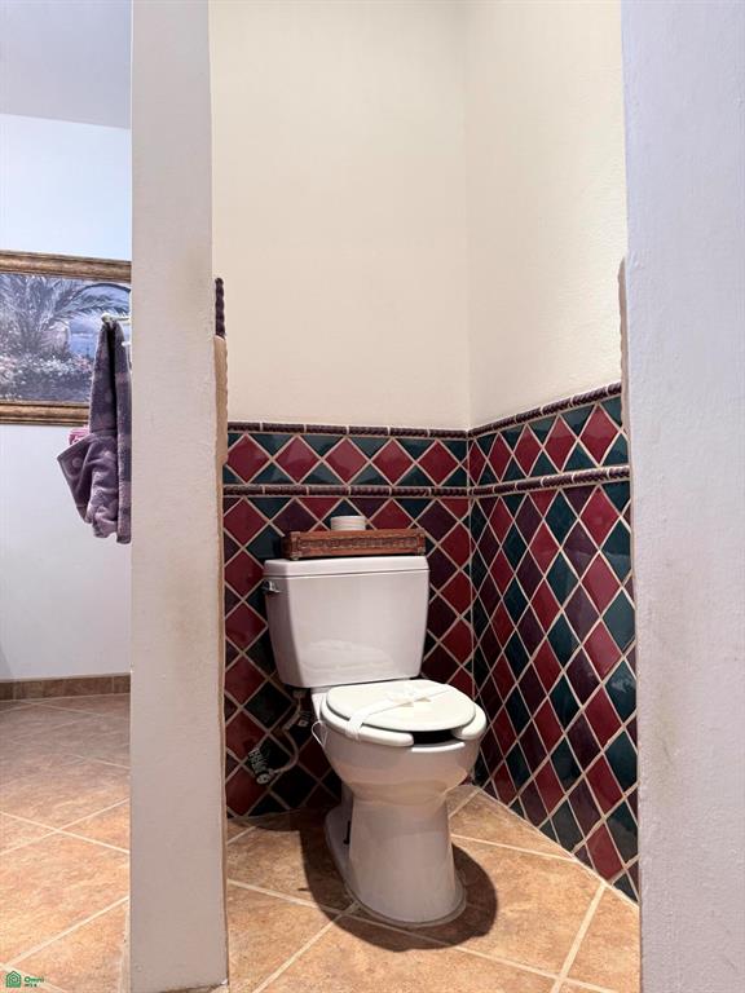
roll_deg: +0.7
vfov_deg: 71.6
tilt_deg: +2.9
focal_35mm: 24
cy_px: 496
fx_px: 689
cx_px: 372
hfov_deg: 56.8
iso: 200
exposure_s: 1/60
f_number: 1.78
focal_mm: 6.76
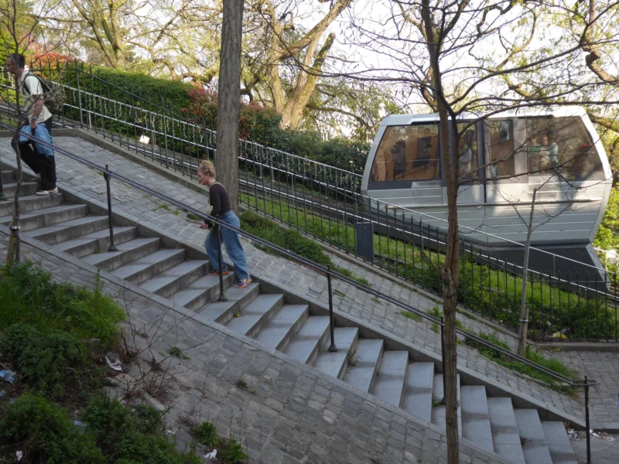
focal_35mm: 60
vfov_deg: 24.4
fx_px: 1073
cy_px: 232
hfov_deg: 32.2
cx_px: 310
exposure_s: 1/125
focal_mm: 10.3
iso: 80
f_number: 4.2
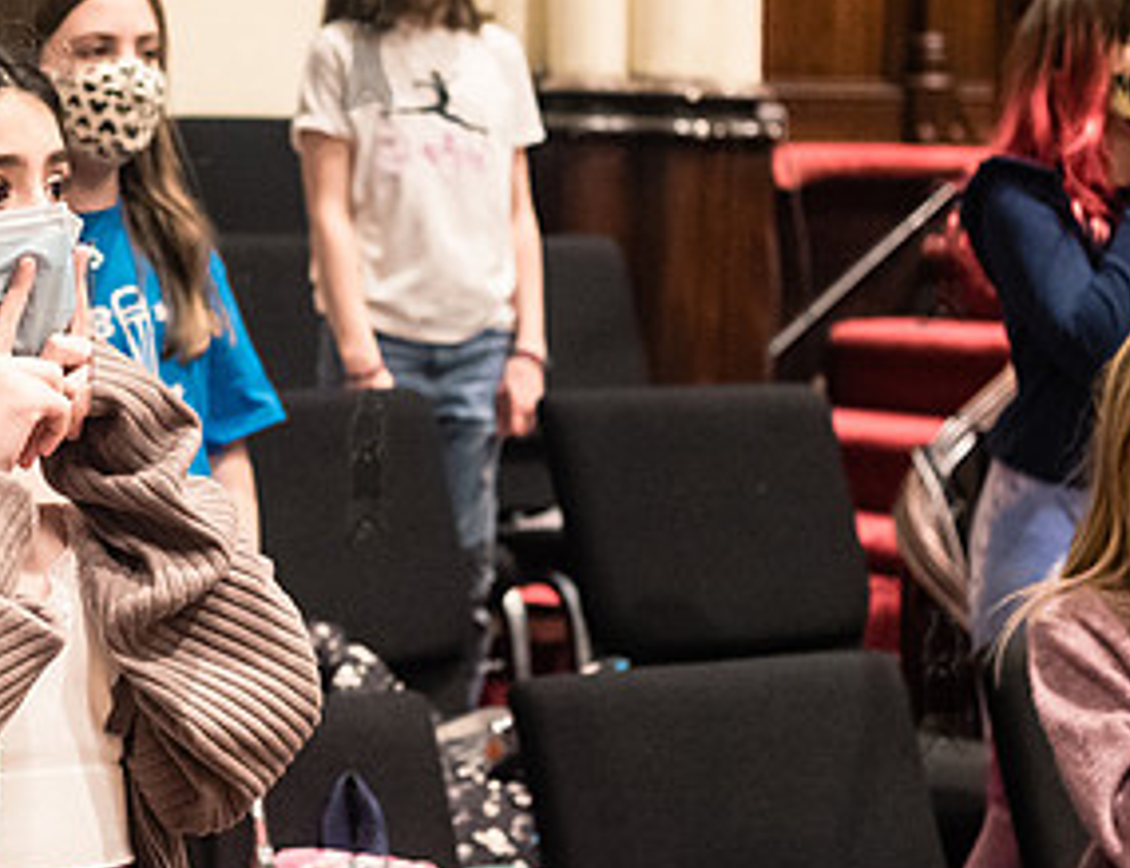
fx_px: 2964
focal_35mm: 90
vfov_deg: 16.7
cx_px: 20
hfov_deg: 20.9
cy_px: 346
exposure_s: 1/125
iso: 4000
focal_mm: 35
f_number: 3.5
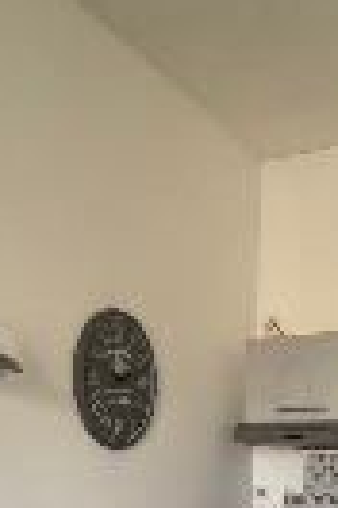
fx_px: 746
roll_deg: -0.4
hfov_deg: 25.5
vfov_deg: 32.6
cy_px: 570
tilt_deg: -10.7
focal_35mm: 53
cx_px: 161
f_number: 2.2
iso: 320
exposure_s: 1/70
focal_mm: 2.22
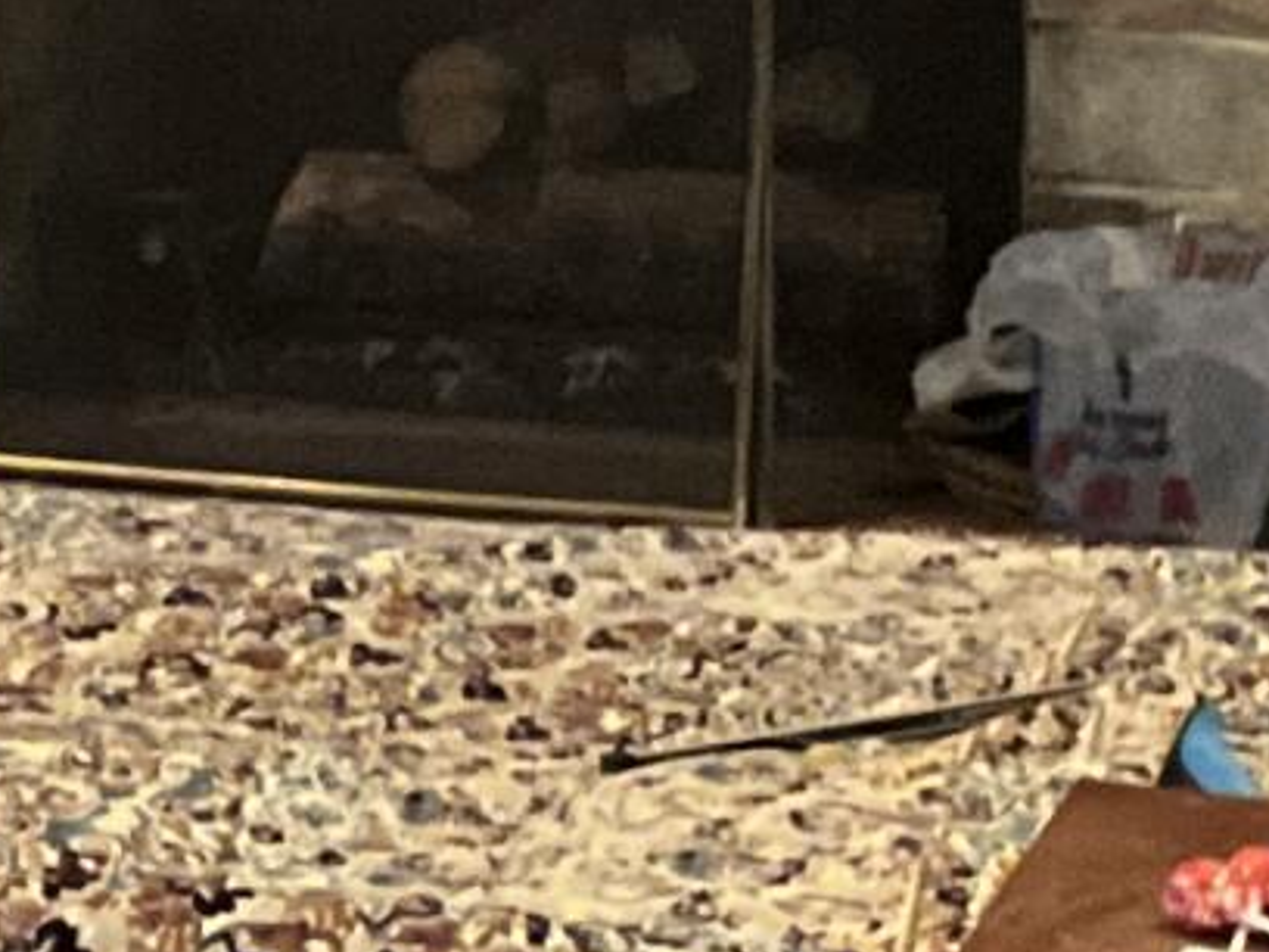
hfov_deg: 9.1
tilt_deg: -9.2
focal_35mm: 213
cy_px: 109
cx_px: -504
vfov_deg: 7.0
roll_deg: -1.1
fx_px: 7808
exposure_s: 1/30
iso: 400
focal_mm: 3
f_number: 1.8
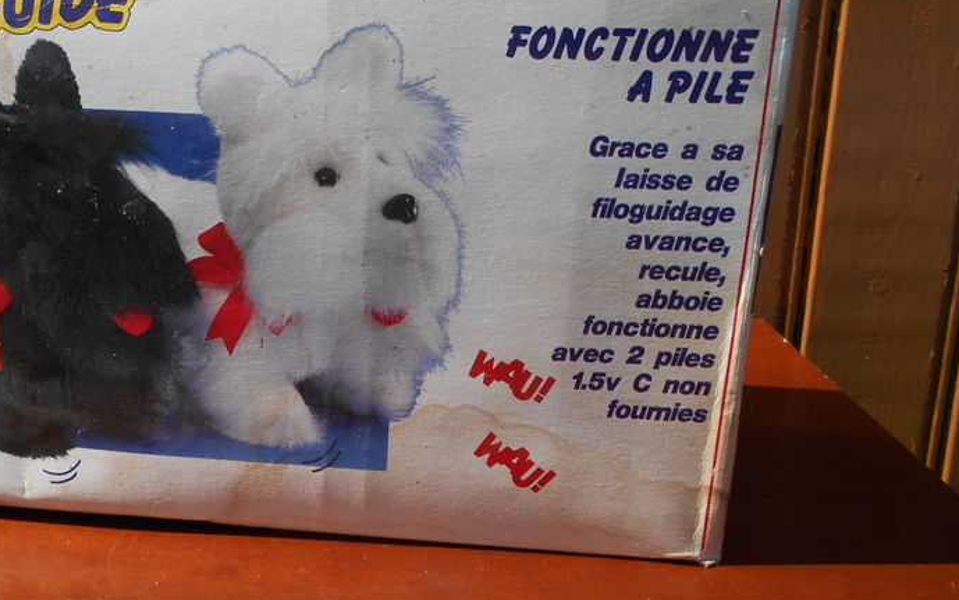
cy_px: 235
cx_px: 277
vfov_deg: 31.9
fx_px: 1046
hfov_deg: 47.9
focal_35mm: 40
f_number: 3.2
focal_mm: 4.6
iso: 80
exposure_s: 1/640
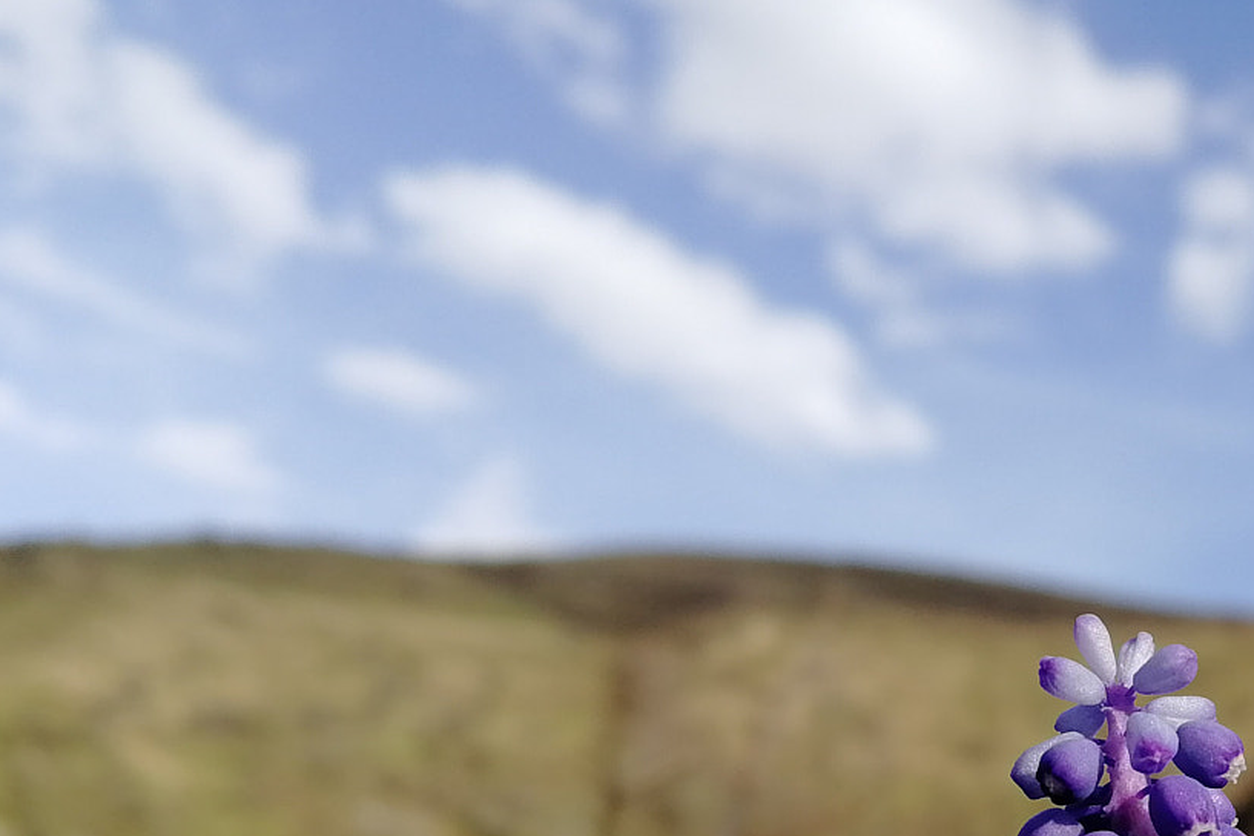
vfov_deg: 23.5
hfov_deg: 34.1
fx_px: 1916
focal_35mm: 55
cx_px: 1151
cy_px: 847
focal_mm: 3.95
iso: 50
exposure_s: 1/773
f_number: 2.2
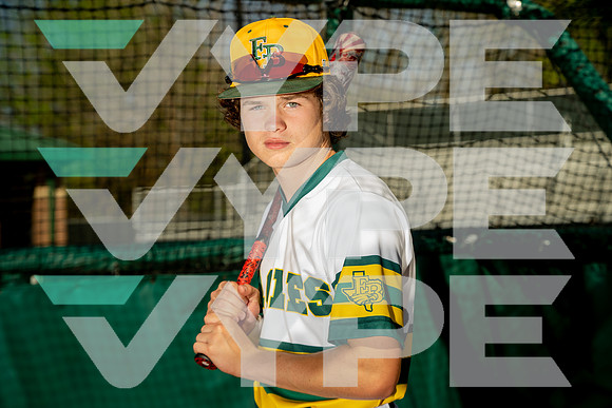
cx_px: 306
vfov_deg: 22.3
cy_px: 204
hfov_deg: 32.9
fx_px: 1037
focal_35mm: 61
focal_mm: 61
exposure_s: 1/250
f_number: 4.5
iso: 100
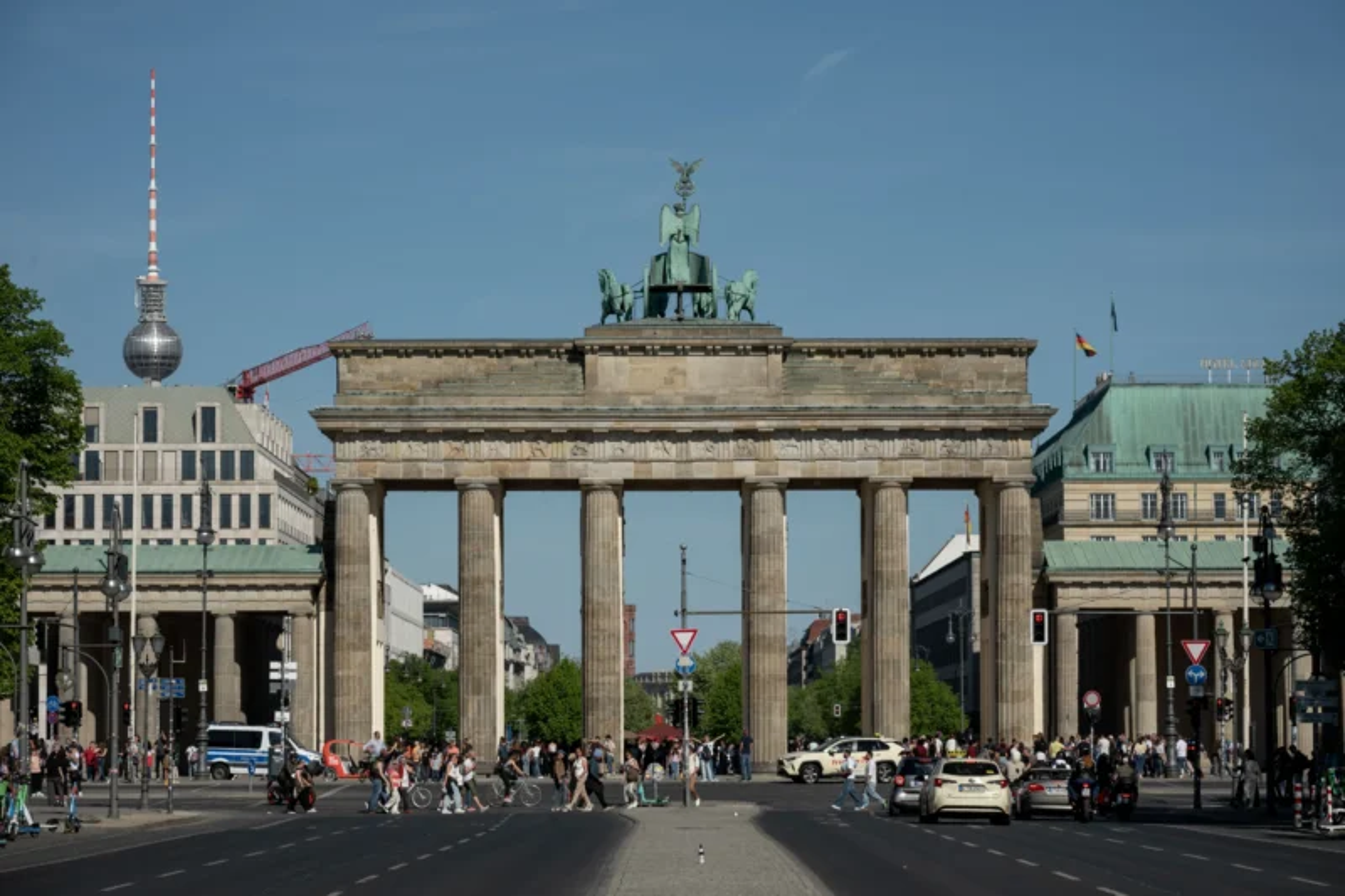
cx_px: 672
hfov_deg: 18.6
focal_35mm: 110
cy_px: 448
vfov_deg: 12.4
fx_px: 4109
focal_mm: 110
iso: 100
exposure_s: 1/400
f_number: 10
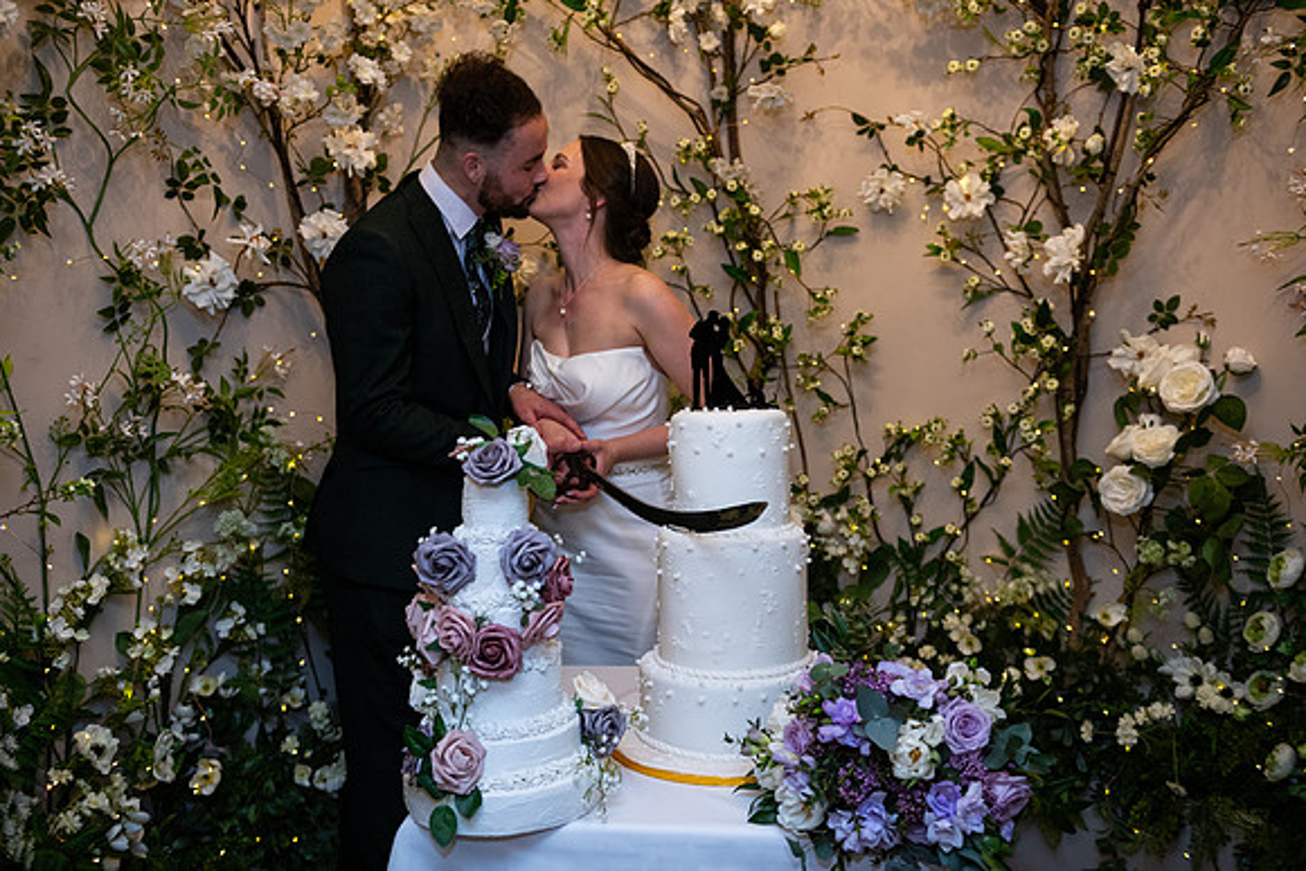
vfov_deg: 41.1
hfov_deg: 58.7
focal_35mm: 32
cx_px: 653
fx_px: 1161
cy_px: 436
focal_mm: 32
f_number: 3.5
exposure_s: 1/60
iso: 800
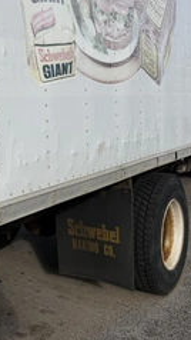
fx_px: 396
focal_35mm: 44
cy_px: 146
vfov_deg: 46.3
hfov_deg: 24.4
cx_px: -43
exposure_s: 1/6711
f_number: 1.78
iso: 80
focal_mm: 6.76
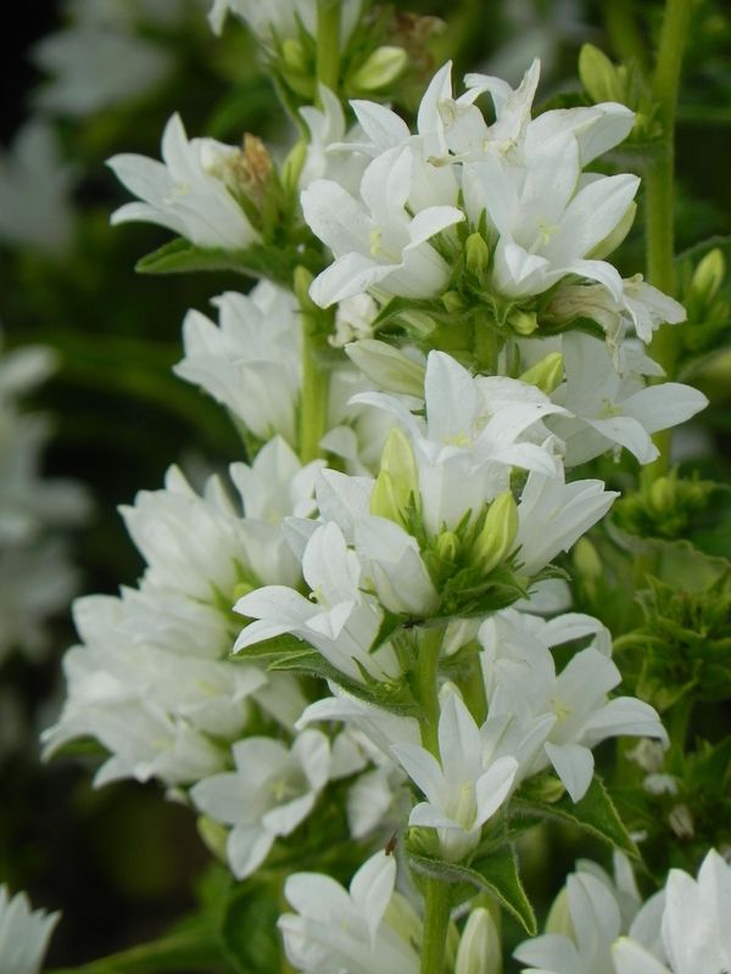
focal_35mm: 550
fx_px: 15486
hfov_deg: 2.7
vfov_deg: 3.6
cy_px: 487
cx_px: 366
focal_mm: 97.8
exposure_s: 1/800
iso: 160
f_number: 5
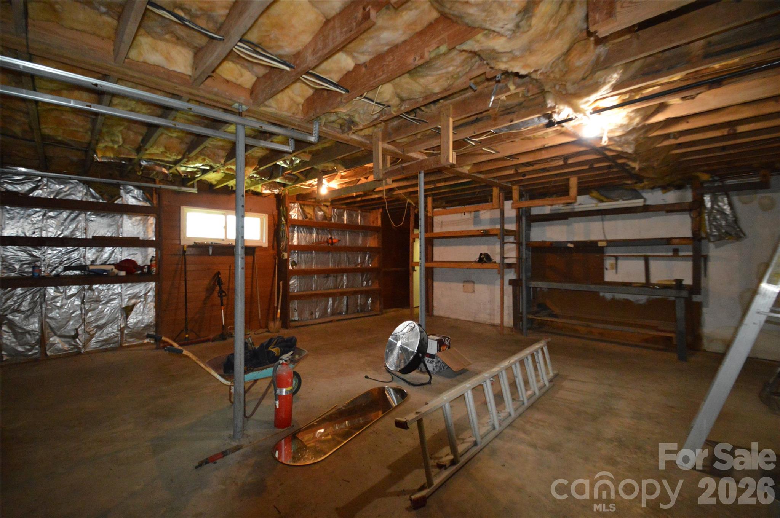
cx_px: 390
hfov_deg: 100.4
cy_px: 259
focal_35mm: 15
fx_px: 325
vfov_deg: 77.2
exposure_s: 1/60
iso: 3200
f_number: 3.5
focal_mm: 10
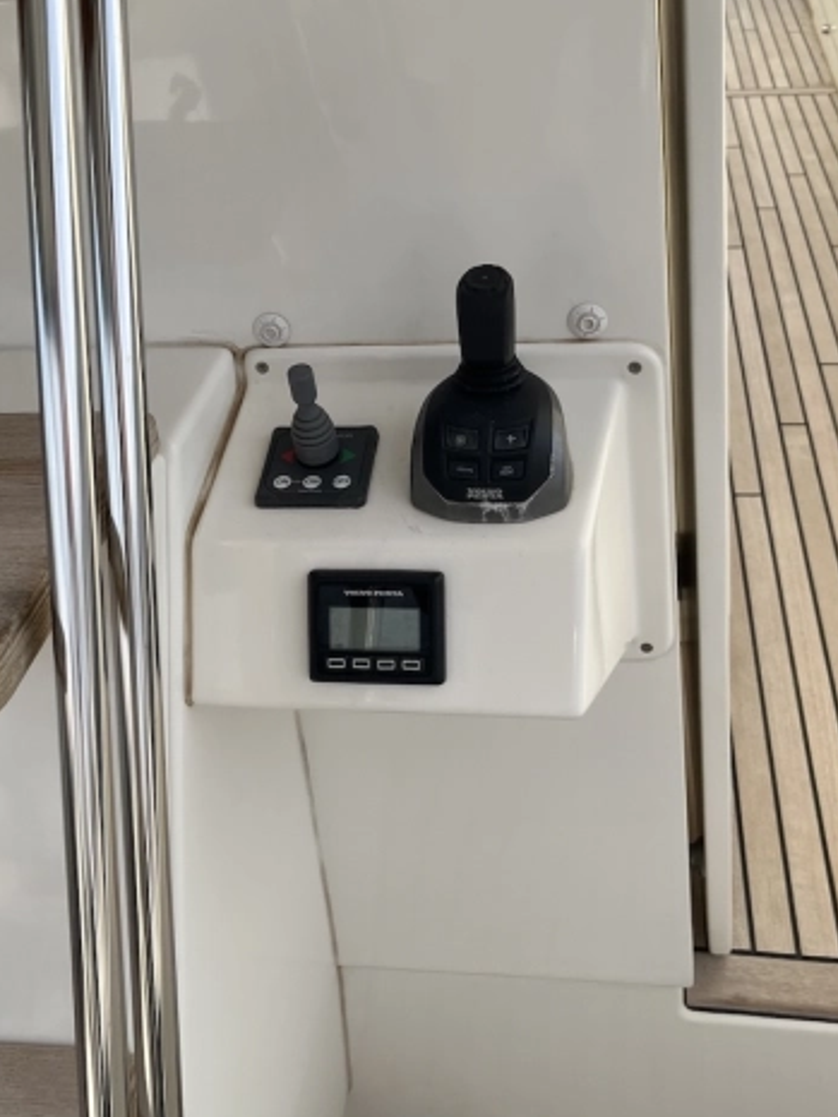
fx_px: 1323
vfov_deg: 45.6
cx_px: 384
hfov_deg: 35.1
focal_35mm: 41
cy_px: 459
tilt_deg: -30.7
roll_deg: +6.2
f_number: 1.6
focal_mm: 5.1
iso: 50
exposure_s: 1/1832
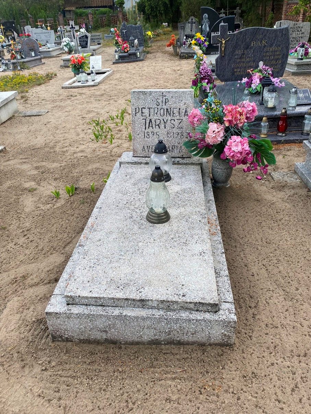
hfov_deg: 53.0
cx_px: 156
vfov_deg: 67.3
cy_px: 207
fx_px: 312
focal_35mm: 26
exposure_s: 1/762
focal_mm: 4.25
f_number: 1.8
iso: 32
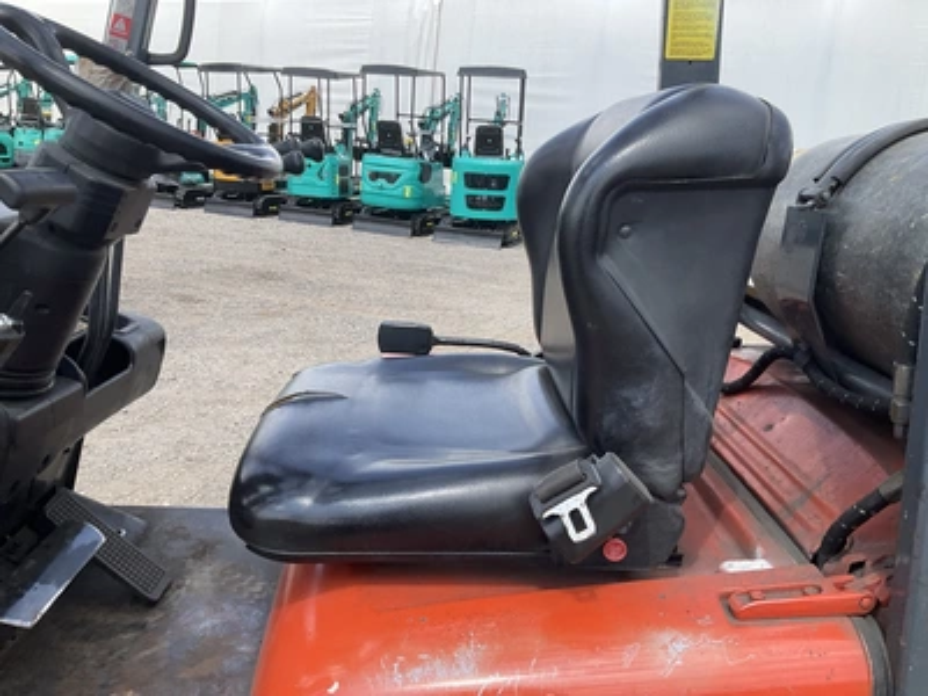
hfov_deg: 61.7
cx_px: 464
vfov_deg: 48.2
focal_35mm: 29
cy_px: 348
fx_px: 777
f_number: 1.8
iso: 25
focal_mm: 3
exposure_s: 1/792
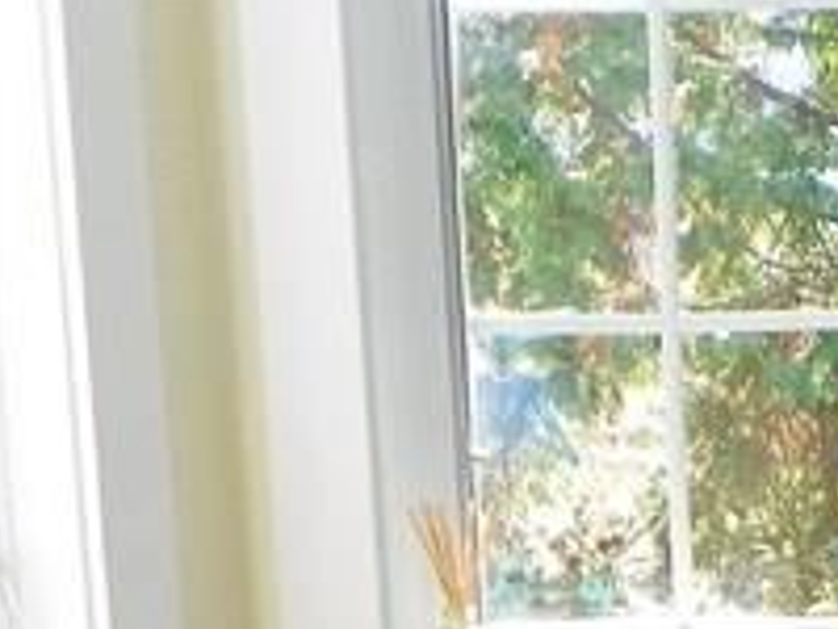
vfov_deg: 9.1
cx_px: 1500
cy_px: 918
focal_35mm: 159
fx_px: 3849
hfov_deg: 11.5
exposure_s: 1/40
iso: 64
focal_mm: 5.5
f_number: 2.8
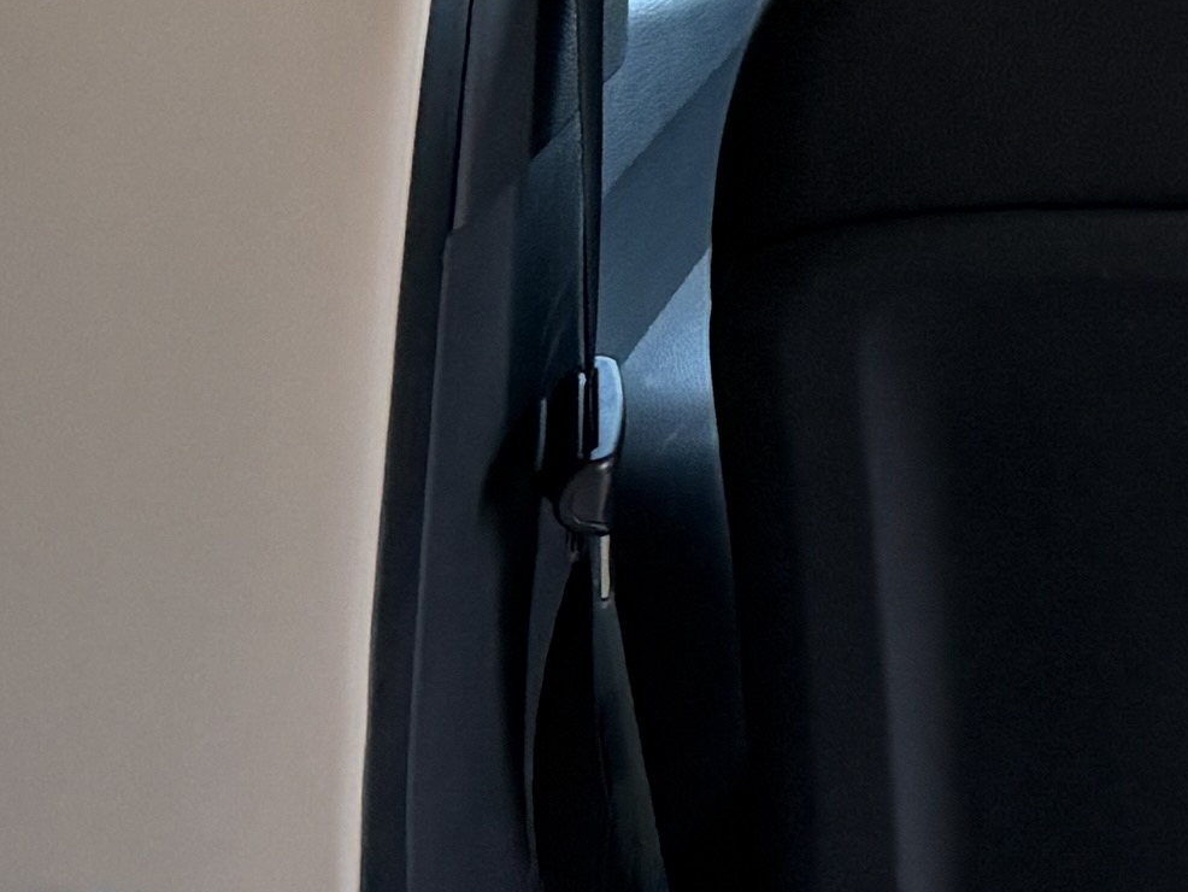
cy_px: -1677
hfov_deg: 11.8
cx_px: 2786
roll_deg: -5.4
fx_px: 4772
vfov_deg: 8.9
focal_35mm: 139
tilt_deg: -4.6
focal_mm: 6.76
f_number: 1.78
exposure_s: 1/213
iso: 160
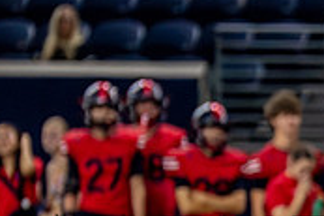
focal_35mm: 1074
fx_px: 9657
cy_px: 261
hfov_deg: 1.9
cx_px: 434
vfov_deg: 1.3
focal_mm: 200
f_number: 2.8
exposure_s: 1/2000
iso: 5000
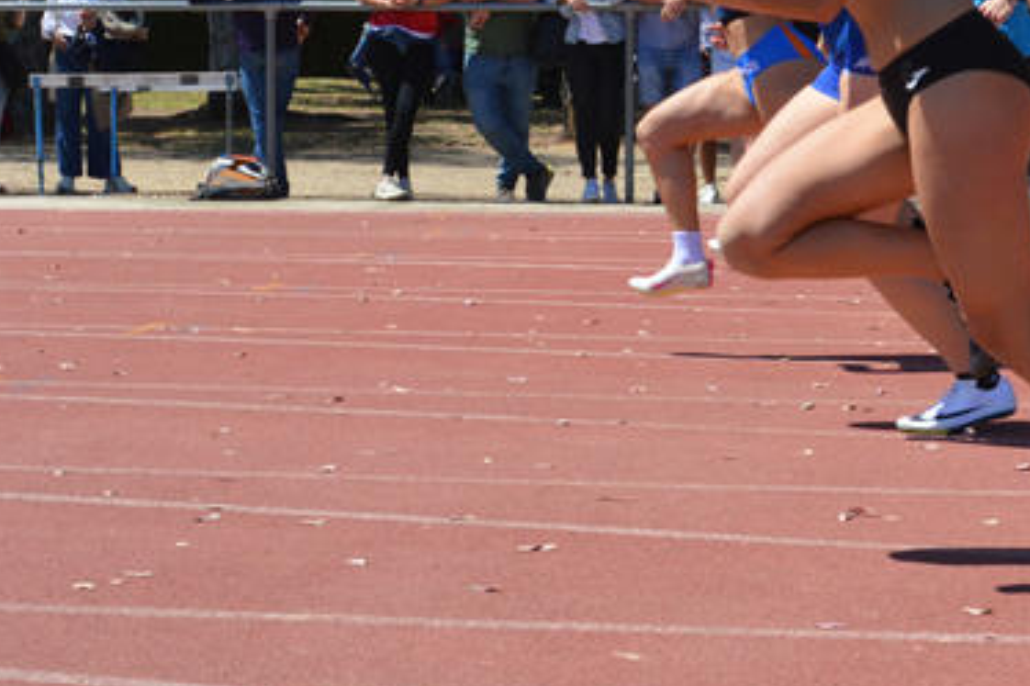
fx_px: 2580
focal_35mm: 90
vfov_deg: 15.0
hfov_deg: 22.5
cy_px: 77
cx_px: 689
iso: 400
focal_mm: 25
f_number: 6.3
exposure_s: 1/1600
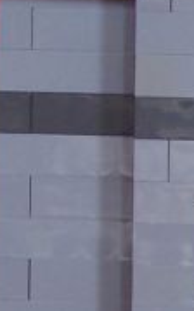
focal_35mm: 310
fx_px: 2620
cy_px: 280
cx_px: 594
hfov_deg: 4.1
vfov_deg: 6.8
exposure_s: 1/8
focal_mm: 8.5
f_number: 3
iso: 80
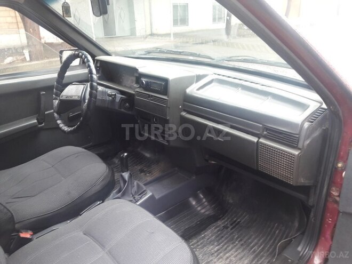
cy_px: 132
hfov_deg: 63.4
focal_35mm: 28
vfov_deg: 49.7
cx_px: 176
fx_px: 285
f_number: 1.9
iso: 64
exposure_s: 1/33
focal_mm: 3.7
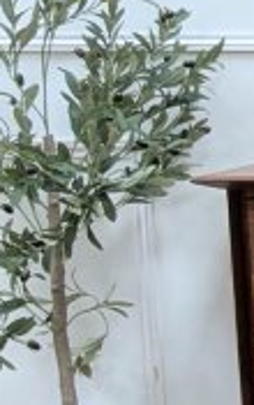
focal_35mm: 196
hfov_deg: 5.9
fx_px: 2162
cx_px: 921
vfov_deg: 10.6
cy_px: 430
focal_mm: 4.38
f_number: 1.73
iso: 60
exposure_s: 1/108
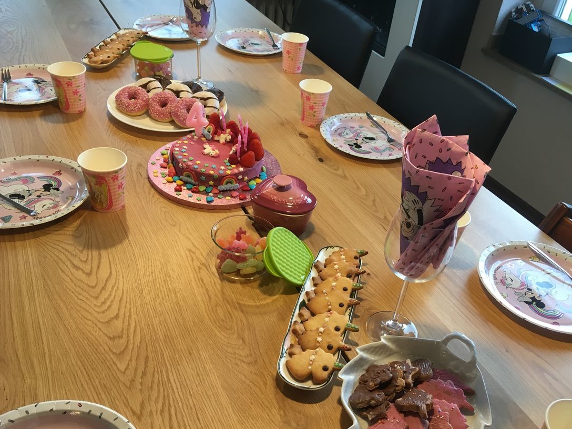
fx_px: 529
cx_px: 308
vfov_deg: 44.1
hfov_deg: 56.8
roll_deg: -8.3
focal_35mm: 32
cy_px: 229
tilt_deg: -36.6
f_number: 2.2
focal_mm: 4.15
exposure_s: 1/33
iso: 40
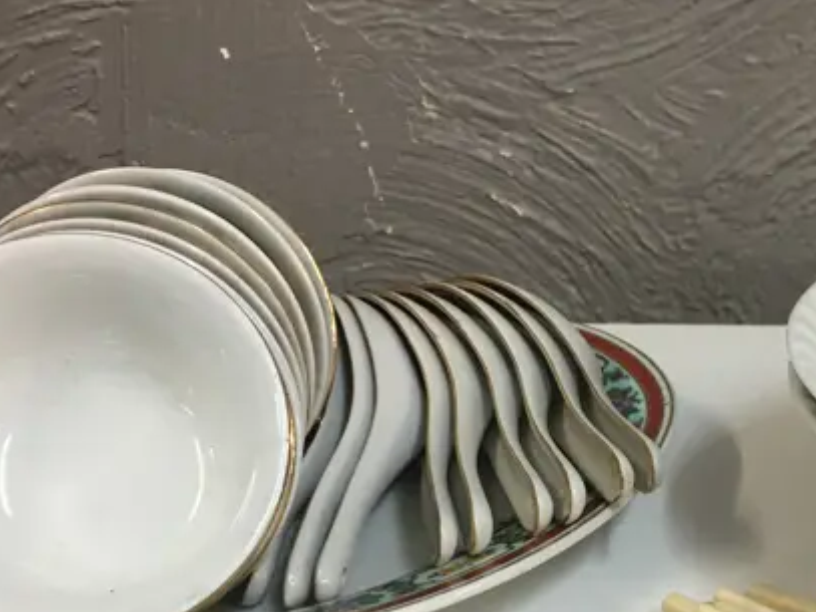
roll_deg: -1.2
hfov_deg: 25.7
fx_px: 1720
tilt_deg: -29.6
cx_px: 756
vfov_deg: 19.5
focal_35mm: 73
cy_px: 634
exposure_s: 1/33
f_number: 2.2
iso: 64
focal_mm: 4.15
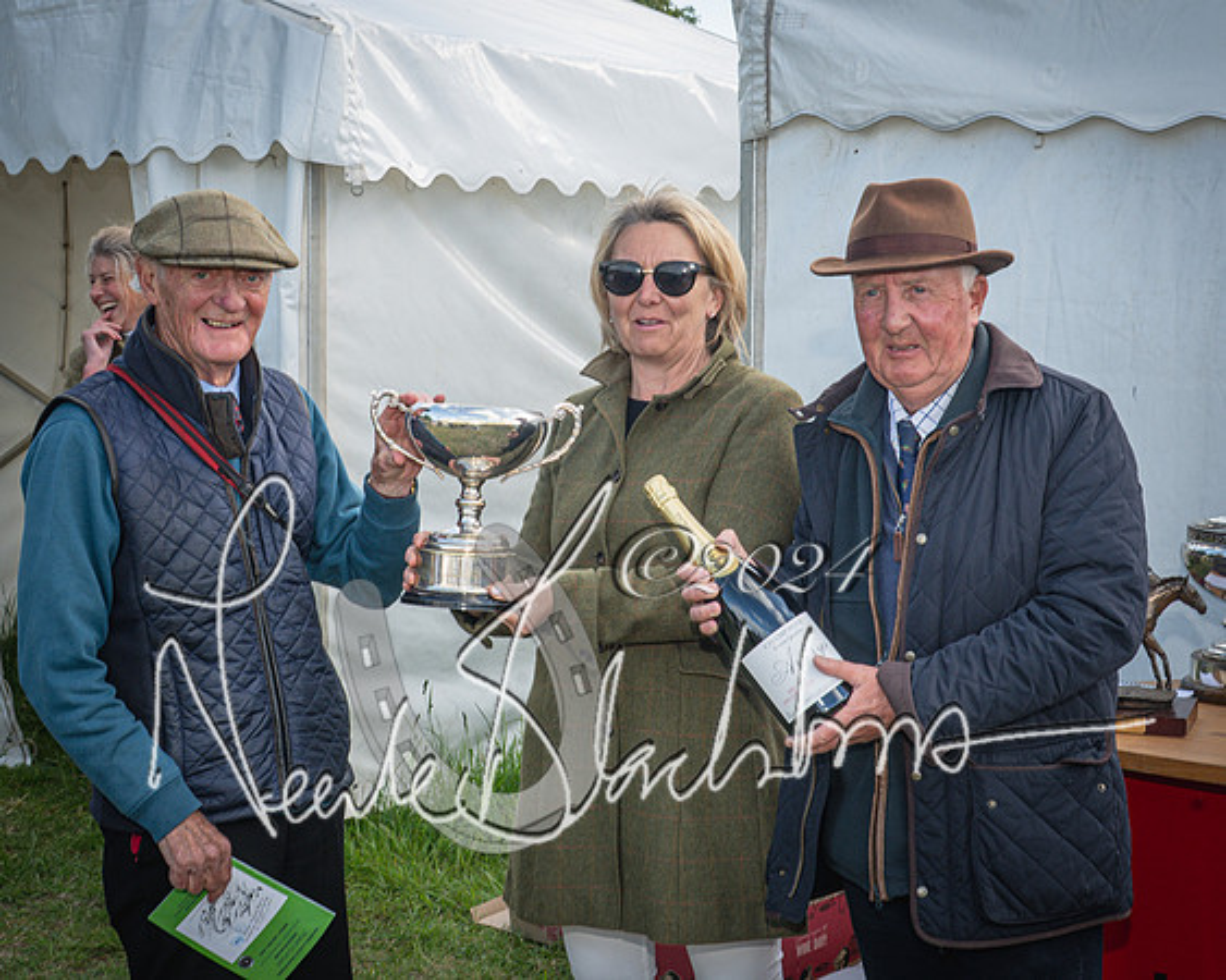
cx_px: 658
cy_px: 490
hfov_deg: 29.5
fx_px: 2328
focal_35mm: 64
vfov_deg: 23.8
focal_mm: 38
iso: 200
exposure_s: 1/60
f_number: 9
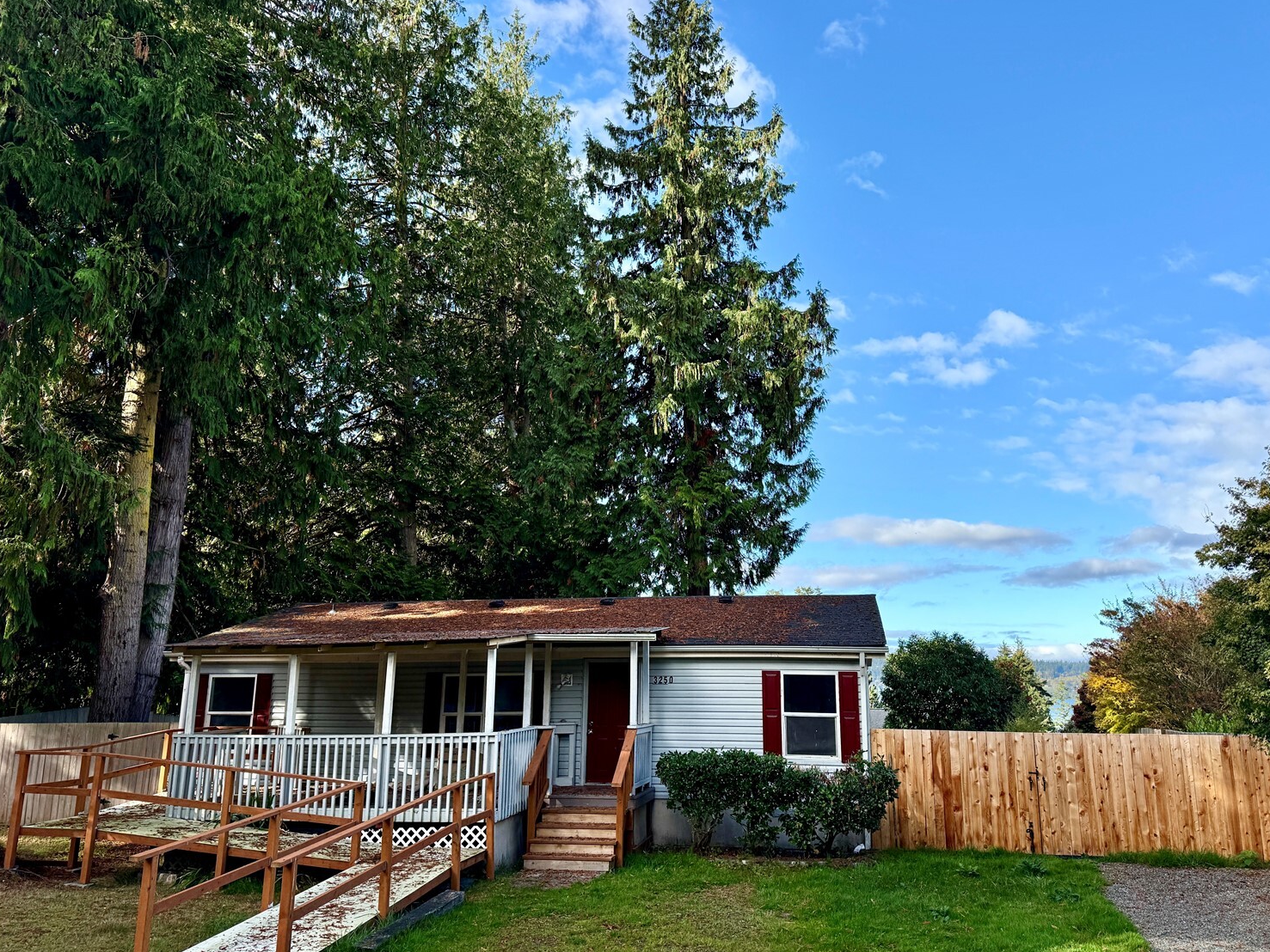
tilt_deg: +12.6
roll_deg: +0.0
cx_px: 683
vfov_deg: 53.1
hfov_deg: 67.2
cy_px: 459
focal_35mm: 26
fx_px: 954
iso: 80
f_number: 1.78
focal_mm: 6.76
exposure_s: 1/2299
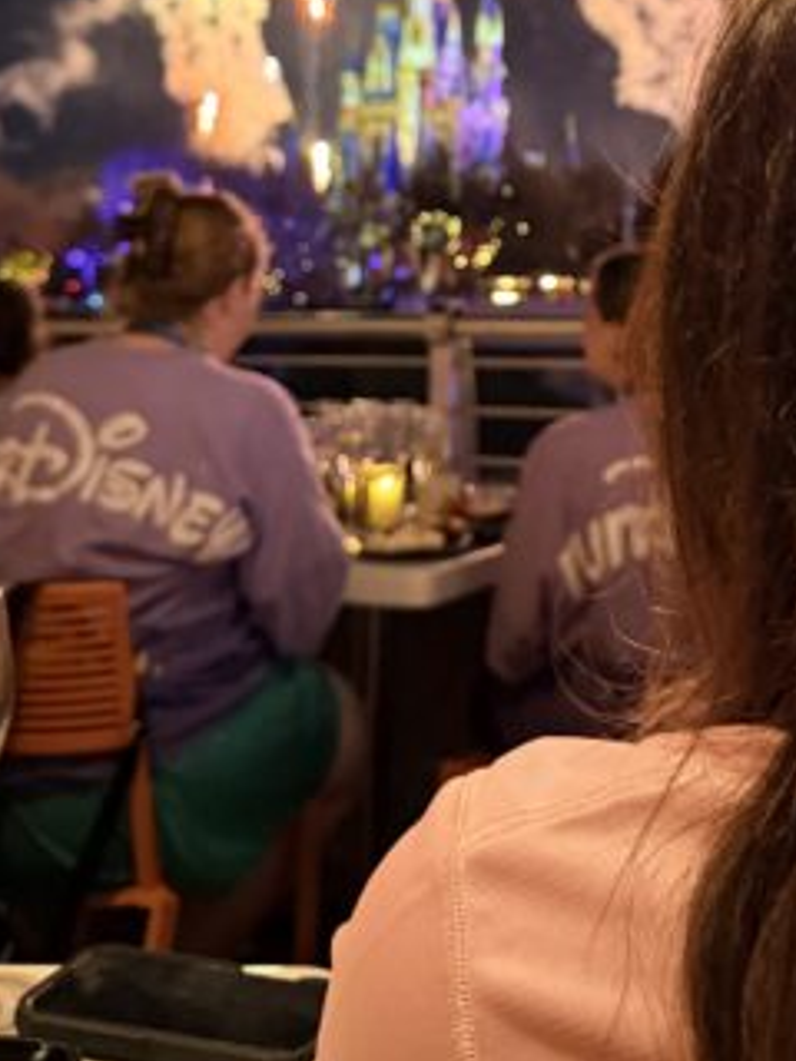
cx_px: 610
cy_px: 96
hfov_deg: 31.5
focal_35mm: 45
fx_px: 1380
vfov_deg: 39.0
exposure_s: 1/15
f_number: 1.78
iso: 3200
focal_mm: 6.76
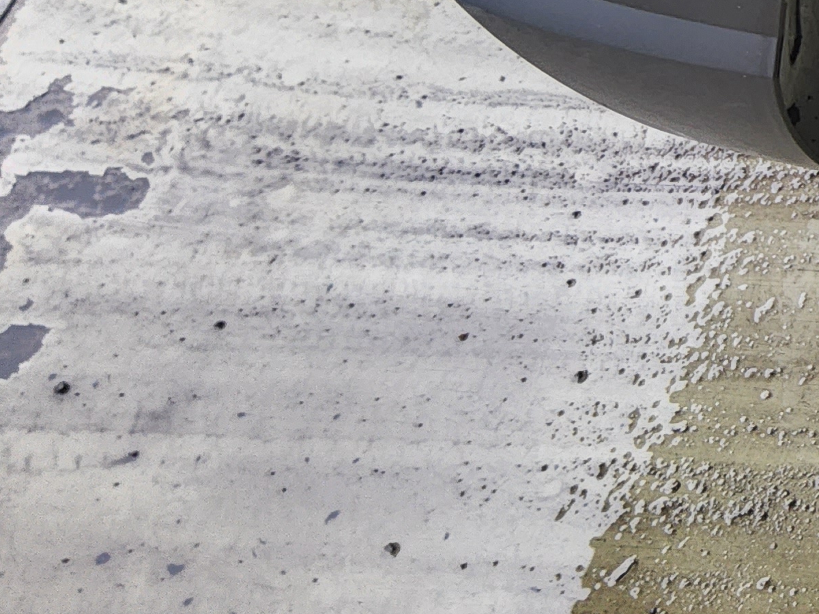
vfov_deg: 16.7
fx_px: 2035
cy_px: -28
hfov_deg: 18.6
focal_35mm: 86
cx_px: 1395
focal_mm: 3.08
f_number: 2
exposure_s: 1/120
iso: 64
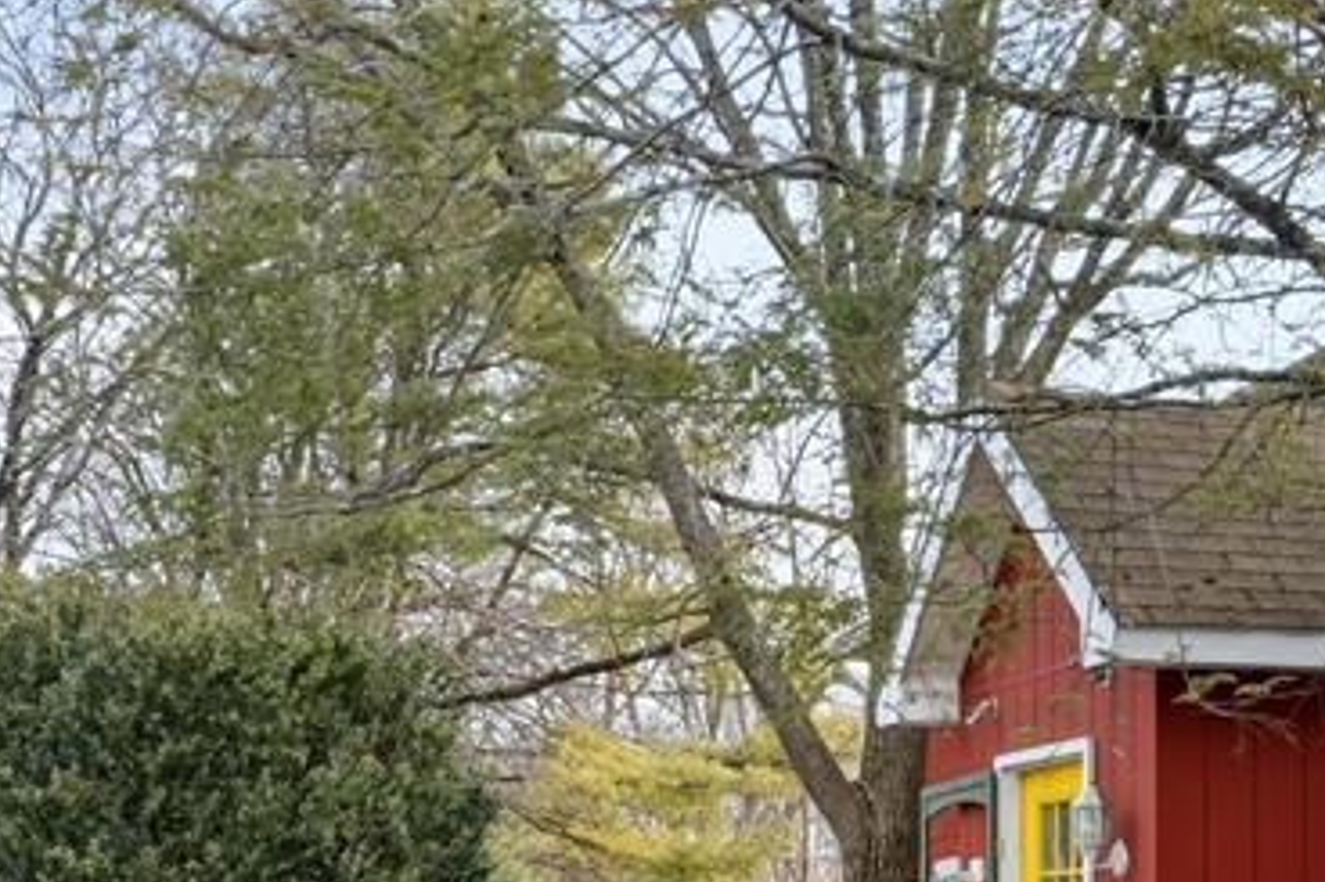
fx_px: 2391
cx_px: 850
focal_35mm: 65
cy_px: 931
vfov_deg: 20.1
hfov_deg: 30.8
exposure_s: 1/25
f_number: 2.8
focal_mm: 8.38
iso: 140
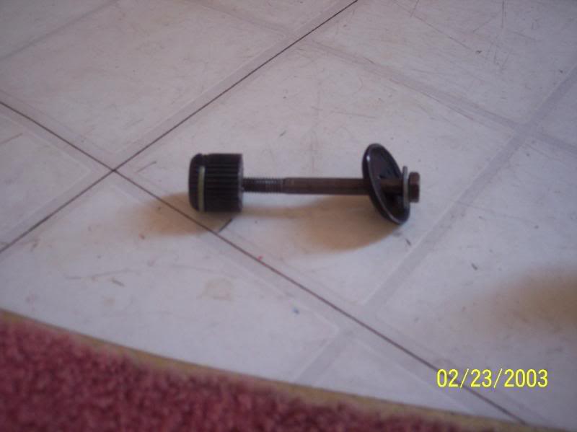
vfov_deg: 37.7
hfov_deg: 49.0
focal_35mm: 38
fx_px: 633
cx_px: 288
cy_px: 216
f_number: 2.8
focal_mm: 8
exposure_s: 1/15
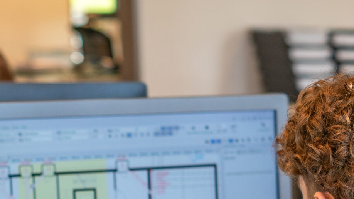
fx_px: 1371
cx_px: 198
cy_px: 185
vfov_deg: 8.3
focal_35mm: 146
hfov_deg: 14.7
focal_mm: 50
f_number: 3.2
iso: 200
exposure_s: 1/250
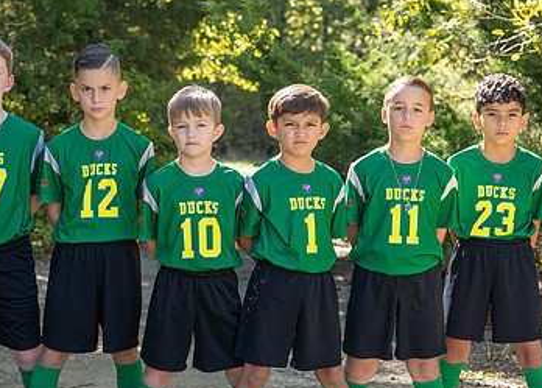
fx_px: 1571
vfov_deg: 14.1
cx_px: 261
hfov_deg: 19.6
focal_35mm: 102
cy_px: 246
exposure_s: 1/320
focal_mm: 50
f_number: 3.2
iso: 125
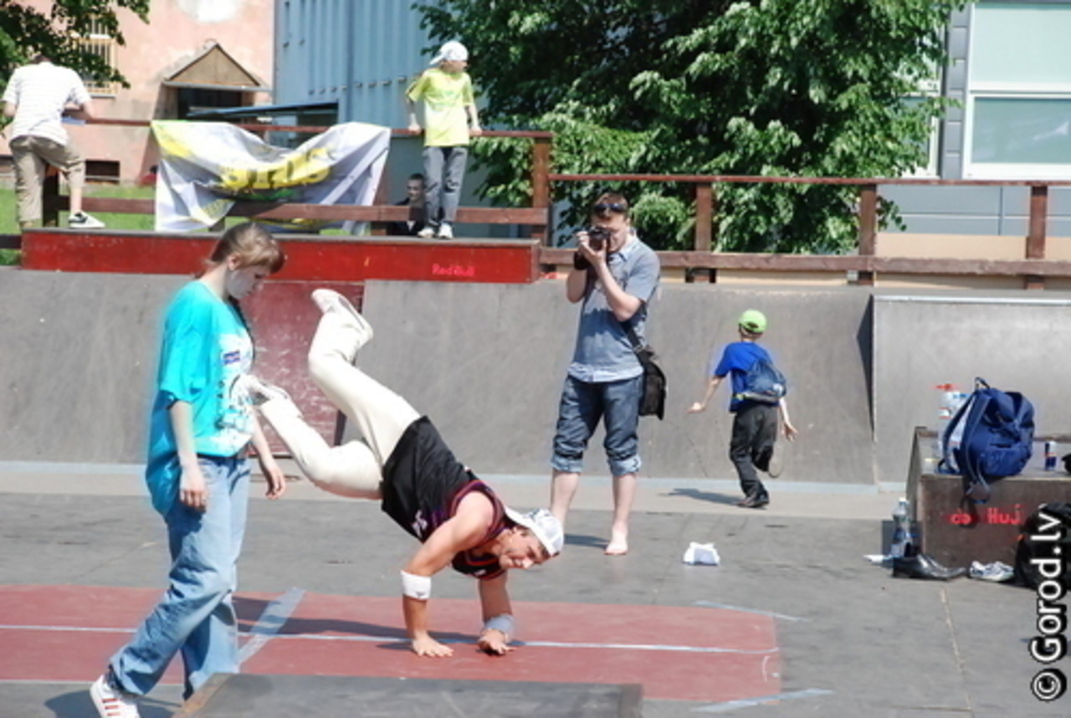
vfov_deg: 10.2
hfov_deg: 15.2
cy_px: 359
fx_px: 4023
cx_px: 536
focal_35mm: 135
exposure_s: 1/2000
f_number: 6.7
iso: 1250
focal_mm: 90
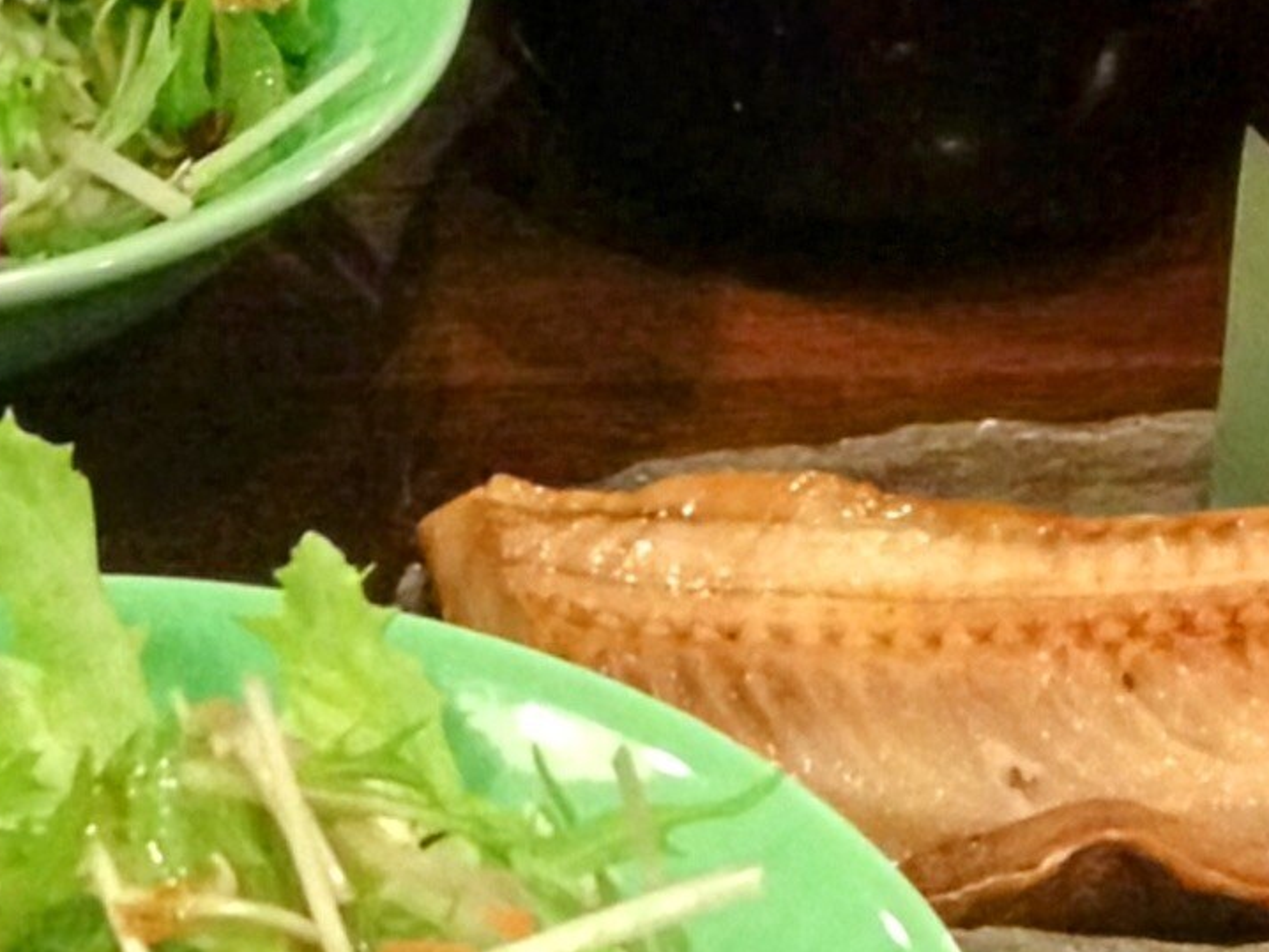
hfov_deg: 12.4
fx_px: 5831
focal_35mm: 159
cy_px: 1899
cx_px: 341
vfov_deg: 8.8
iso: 400
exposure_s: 1/20
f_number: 2.4
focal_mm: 4.28
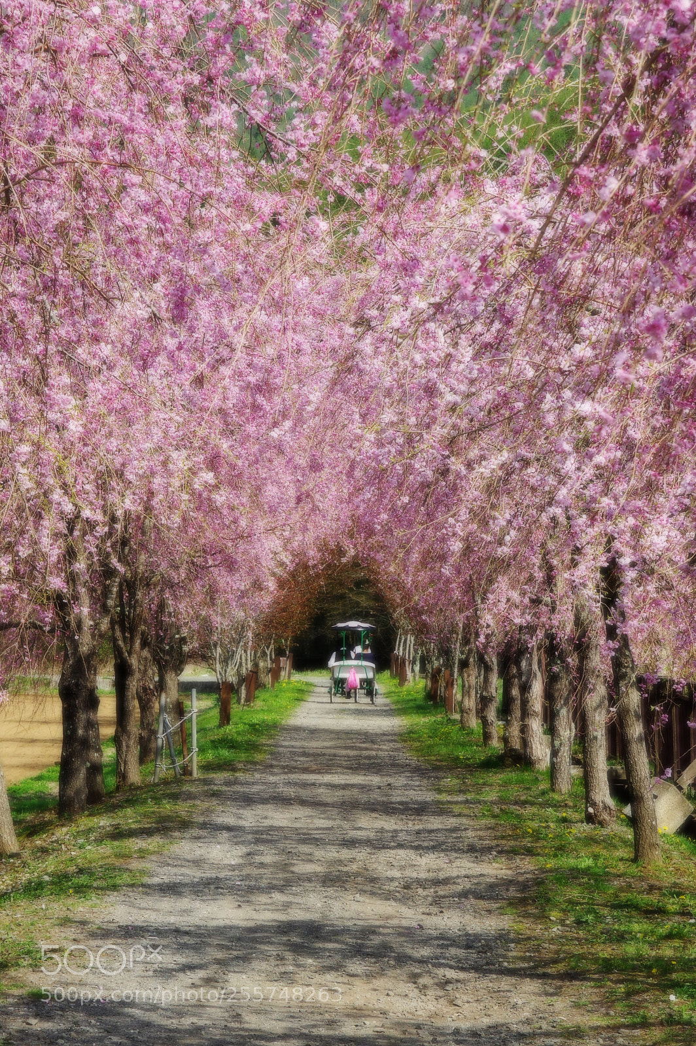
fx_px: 3689
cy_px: 523
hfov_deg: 10.8
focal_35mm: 127
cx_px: 348
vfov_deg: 16.1
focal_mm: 85
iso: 800
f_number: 18
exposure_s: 1/160
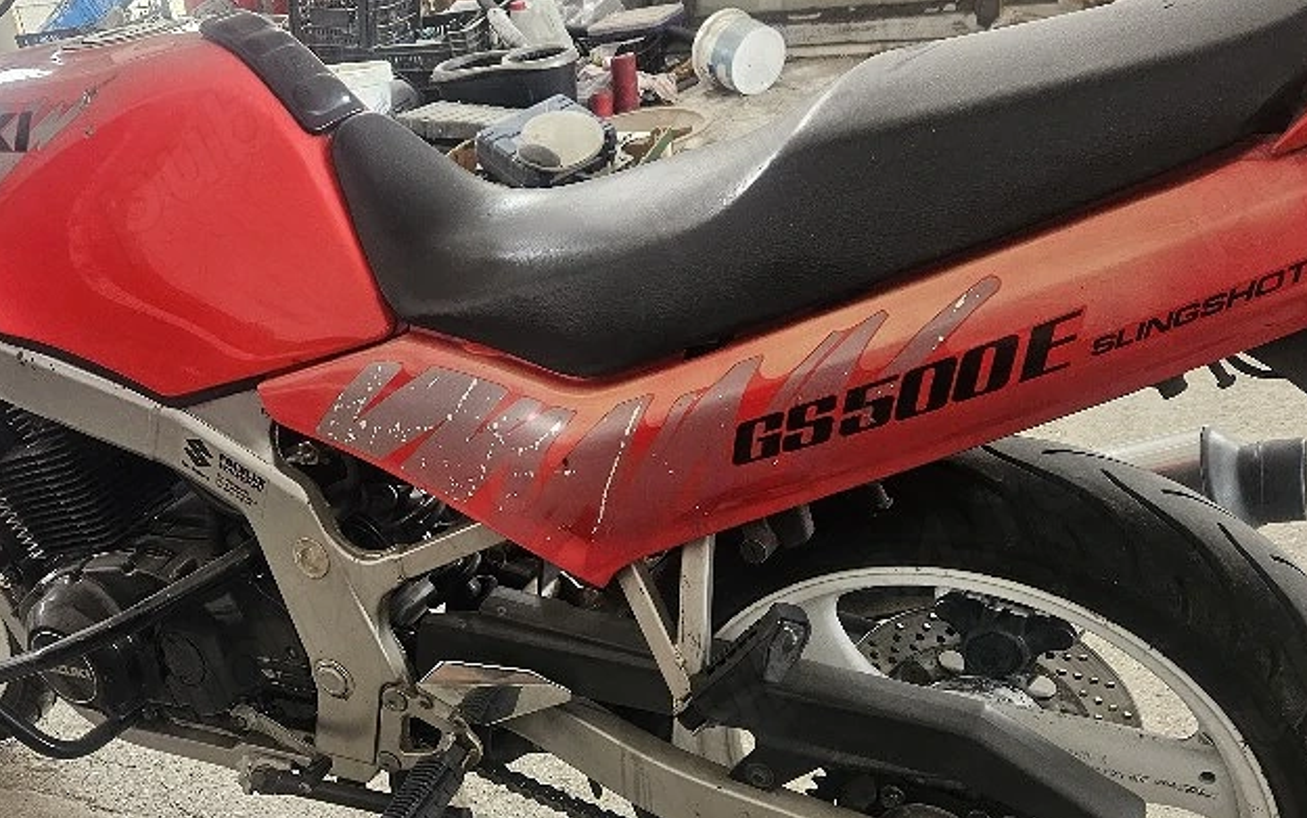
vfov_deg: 32.1
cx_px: 458
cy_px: 632
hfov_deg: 49.7
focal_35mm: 39
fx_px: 1390
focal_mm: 5.4
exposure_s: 1/101
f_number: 1.8
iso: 160
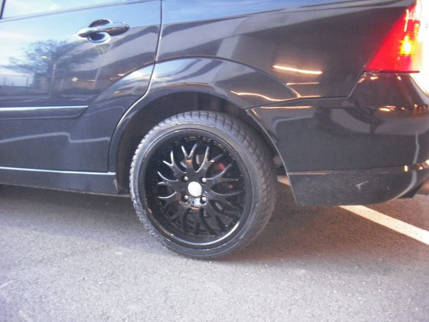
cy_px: 161
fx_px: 471
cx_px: 214
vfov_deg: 37.7
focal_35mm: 38
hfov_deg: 49.0
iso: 800
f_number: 2.8
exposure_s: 1/10
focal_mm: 6.2
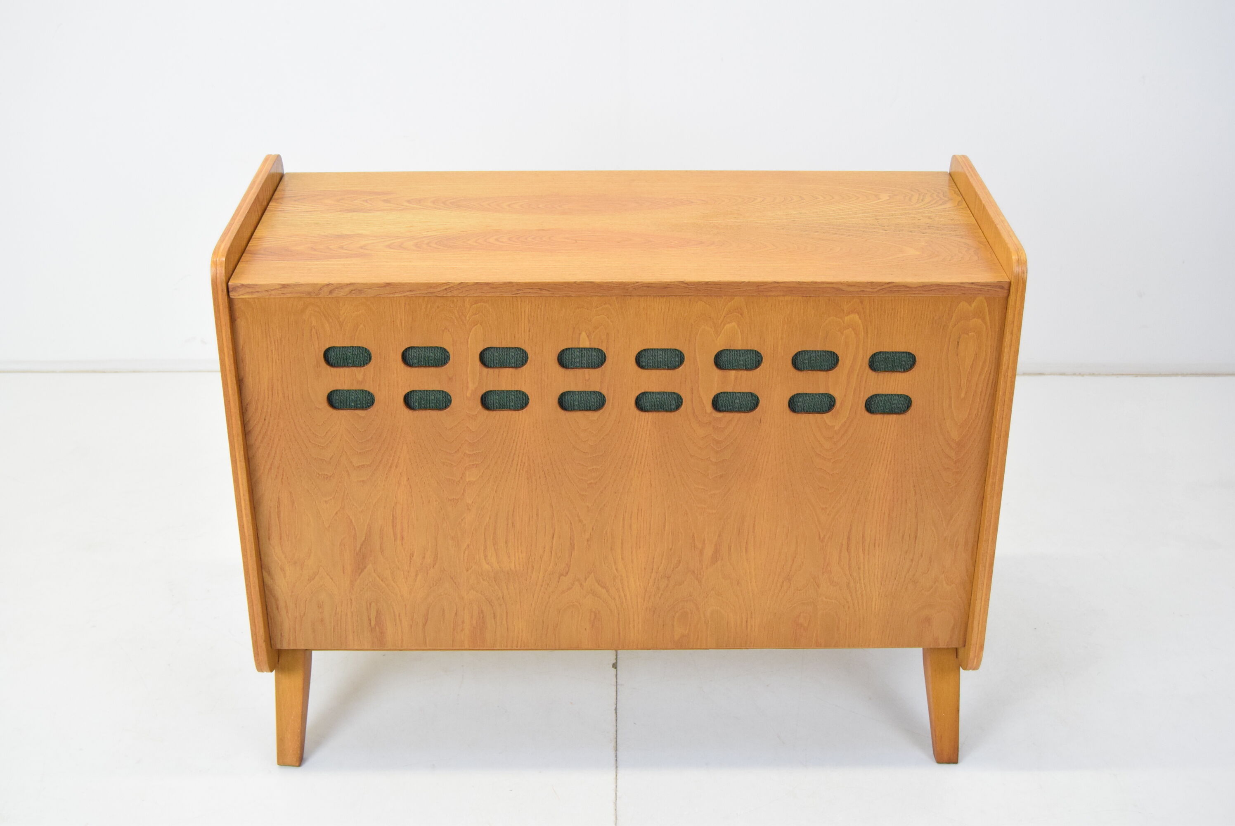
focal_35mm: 46
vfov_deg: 29.0
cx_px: 618
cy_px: 413
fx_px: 1596
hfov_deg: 42.3
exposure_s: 1/125
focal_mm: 31
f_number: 5.6
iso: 1600
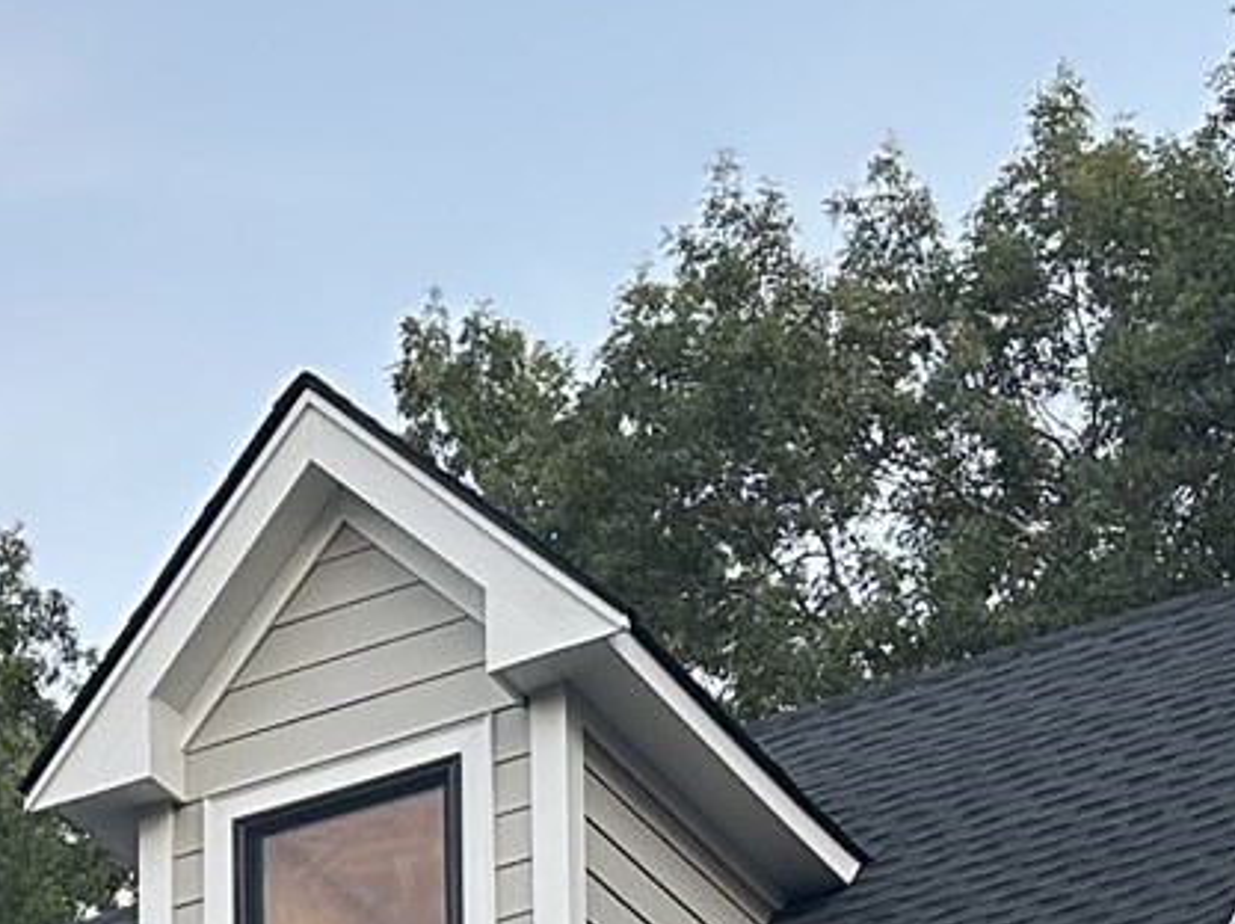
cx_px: 181
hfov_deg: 16.5
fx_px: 4206
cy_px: 2023
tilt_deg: +10.3
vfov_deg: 11.0
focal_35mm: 118
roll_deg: +0.4
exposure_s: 1/120
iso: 160
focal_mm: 6.86
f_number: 1.78
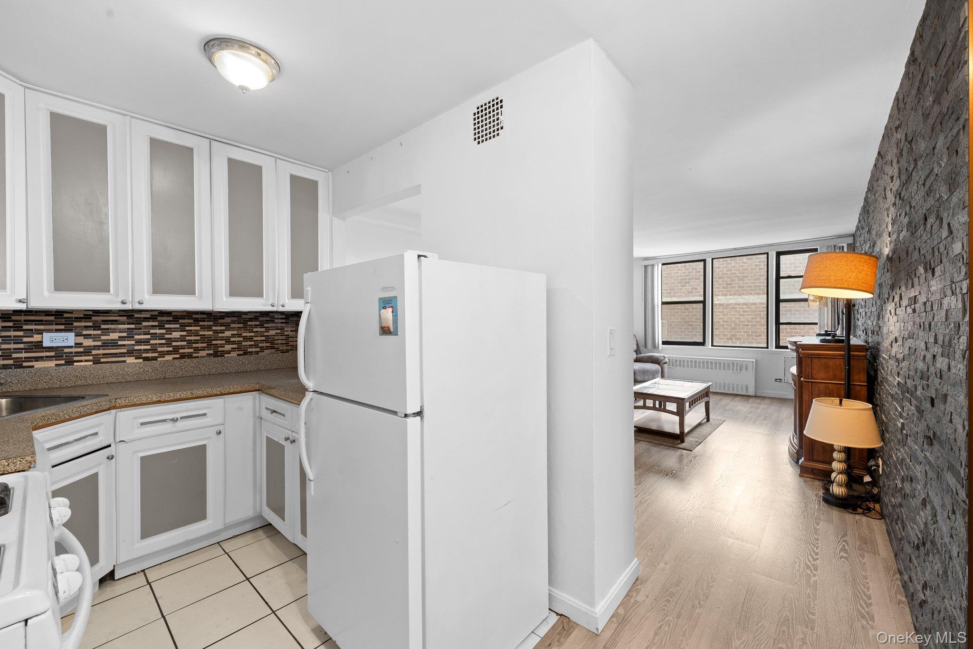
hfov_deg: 104.3
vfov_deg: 81.2
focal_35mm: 14
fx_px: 378
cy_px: 324
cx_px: 486
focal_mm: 14
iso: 400
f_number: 9
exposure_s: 1/2
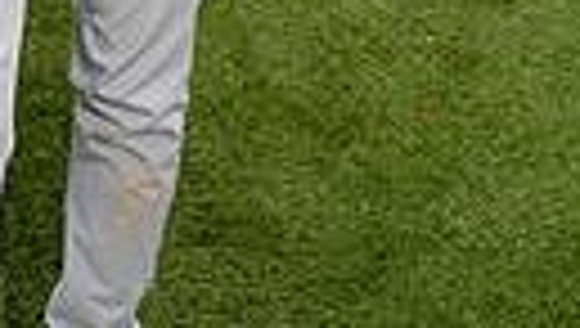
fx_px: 1971
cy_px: -593
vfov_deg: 8.3
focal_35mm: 128
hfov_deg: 16.5
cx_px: 58
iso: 125
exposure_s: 1/250
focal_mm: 35
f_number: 8
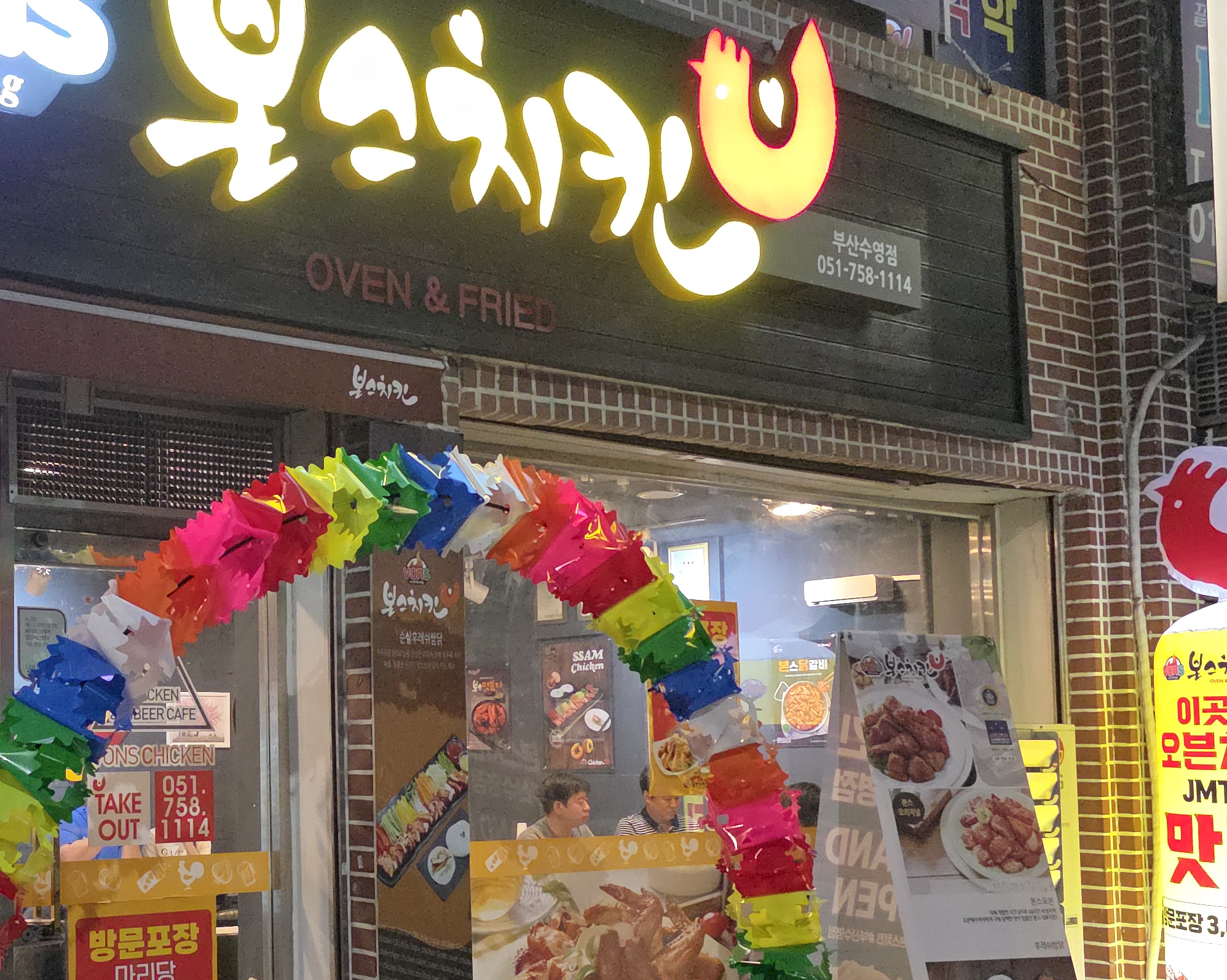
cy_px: 634
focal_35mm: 45
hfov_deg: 39.0
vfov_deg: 33.2
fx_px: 1634
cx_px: 181
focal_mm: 6.3
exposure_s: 1/120
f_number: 1.7
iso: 640
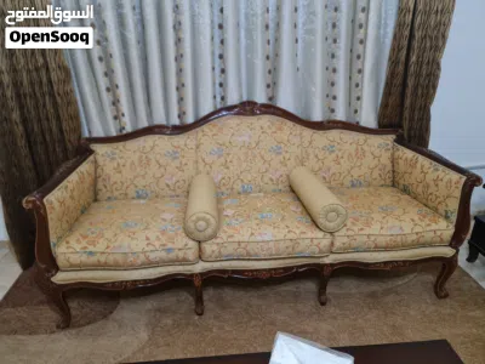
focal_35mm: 25
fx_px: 350
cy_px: 182
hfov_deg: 69.4
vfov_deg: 54.9
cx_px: 242
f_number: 1.8
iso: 1000
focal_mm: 7
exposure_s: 1/50
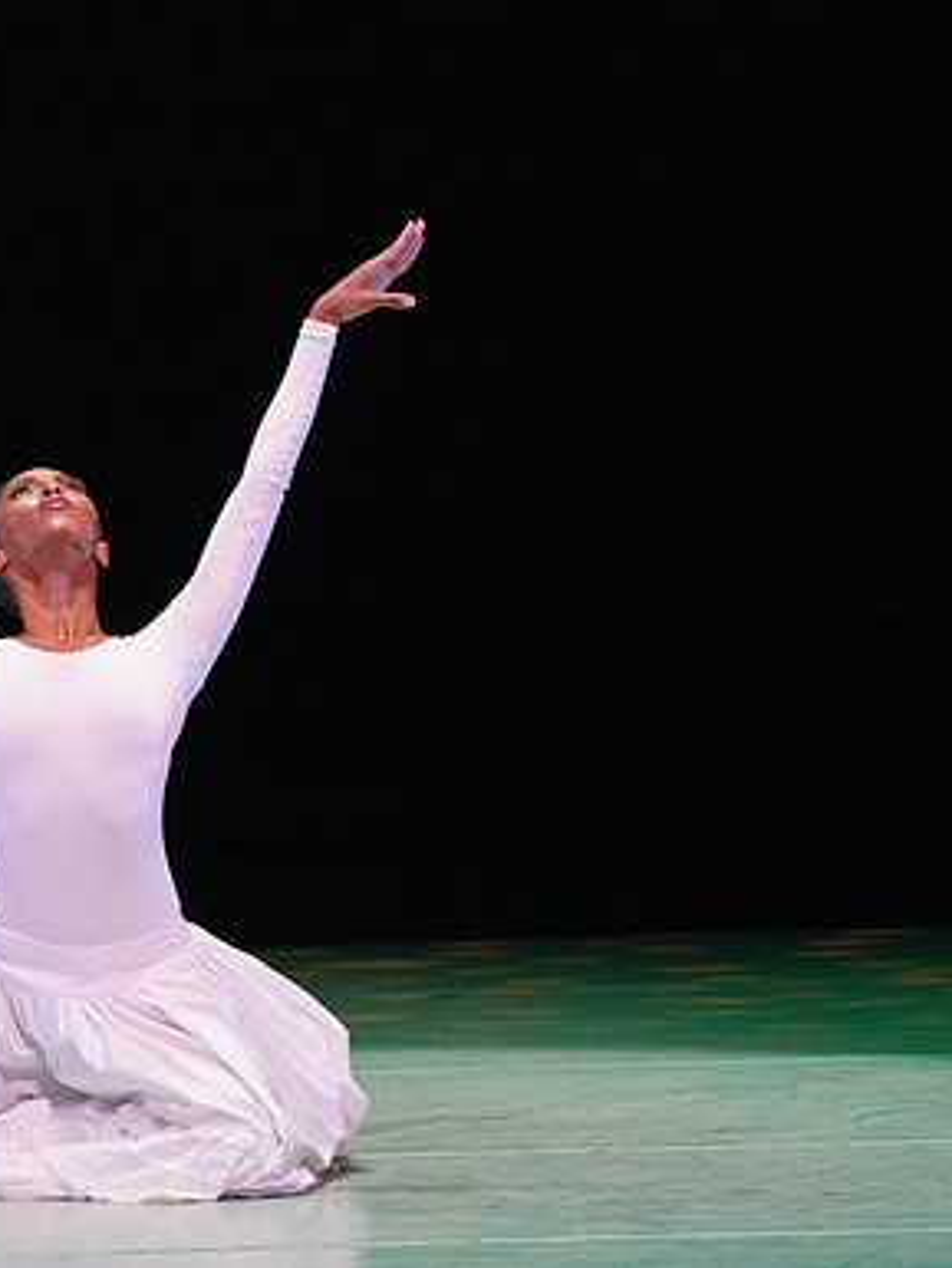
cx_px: 125
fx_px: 27633
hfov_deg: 2.0
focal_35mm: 754
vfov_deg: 2.6
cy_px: 614
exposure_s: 1/400
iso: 5000
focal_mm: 400
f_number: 6.3
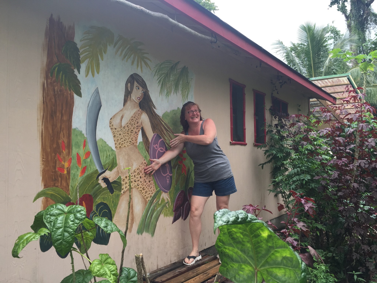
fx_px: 316
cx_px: 188
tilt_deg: +1.5
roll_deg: -0.2
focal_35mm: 29
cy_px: 142
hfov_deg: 61.7
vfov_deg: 48.2
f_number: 2.2
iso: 32
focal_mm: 4.15
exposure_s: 1/265
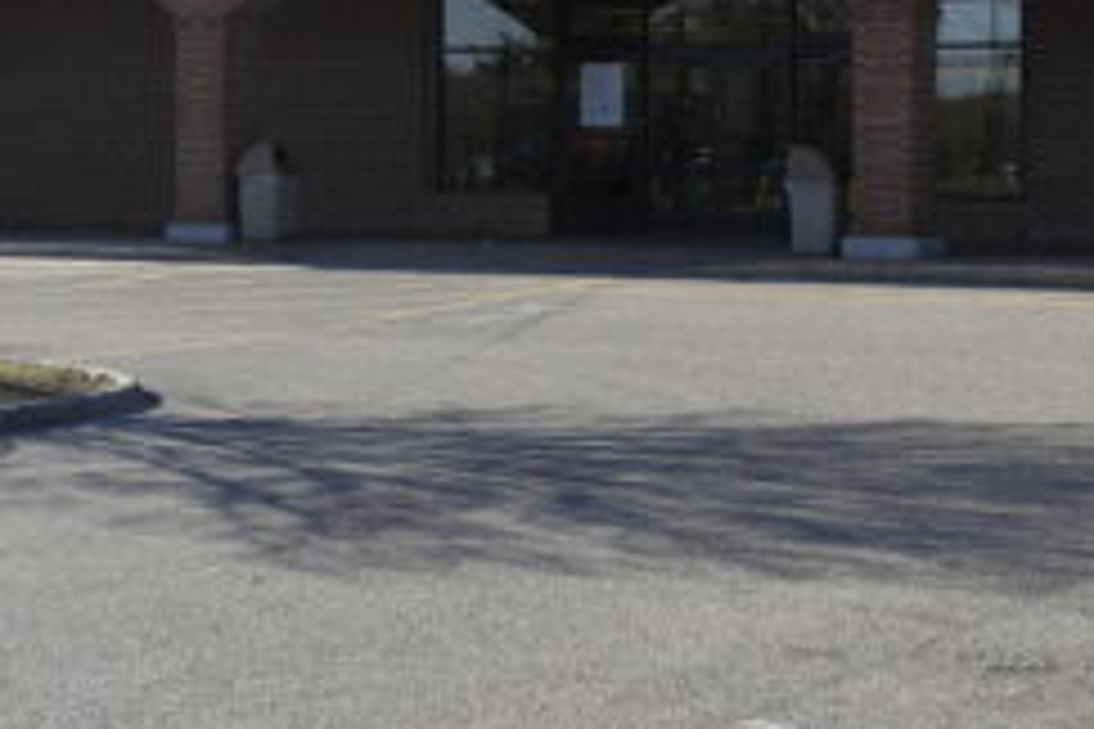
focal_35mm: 95
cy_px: 104
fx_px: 2887
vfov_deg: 14.3
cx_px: 756
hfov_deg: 21.4
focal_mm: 20
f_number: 5.6
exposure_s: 1/250
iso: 100
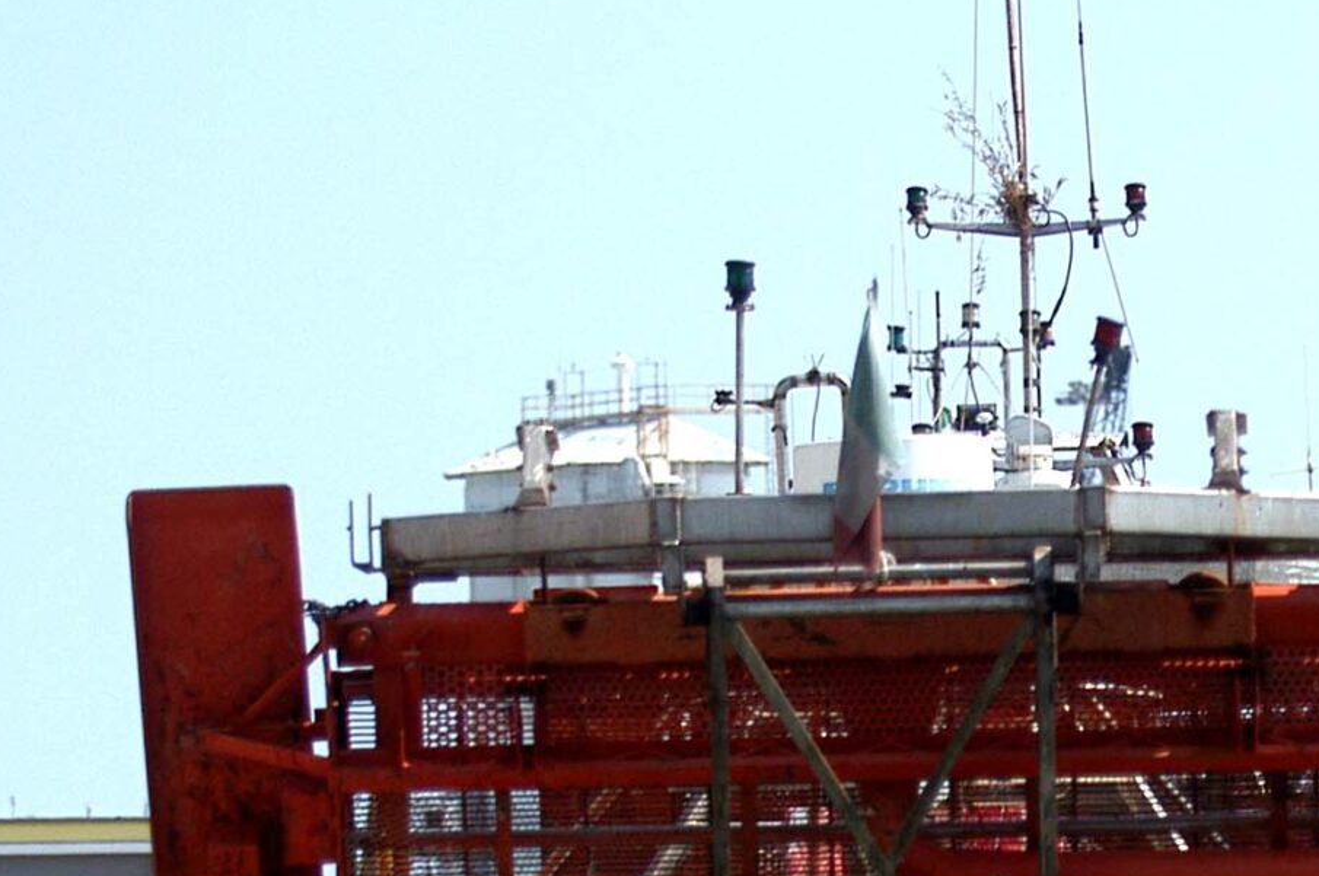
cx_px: 1478
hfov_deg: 4.9
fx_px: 15222
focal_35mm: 416
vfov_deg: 3.3
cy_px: 1012
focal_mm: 98
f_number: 2.8
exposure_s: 1/3200
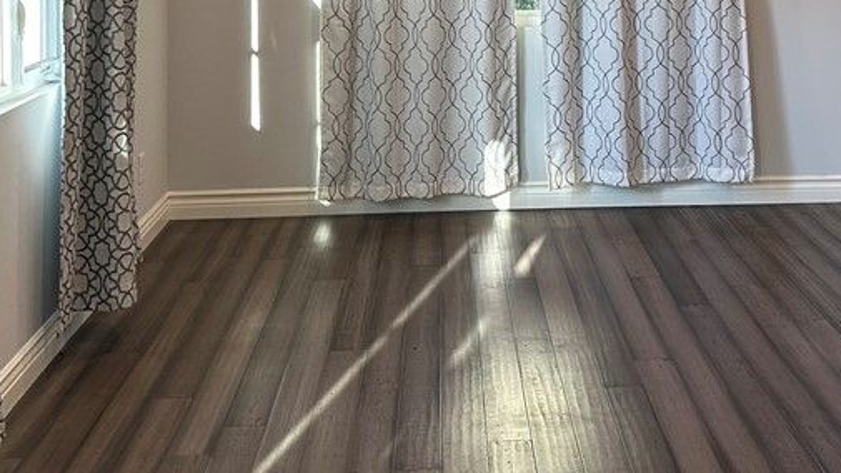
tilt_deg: -0.9
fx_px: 1182
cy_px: -85
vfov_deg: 21.2
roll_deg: -0.2
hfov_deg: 38.9
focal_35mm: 53
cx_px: 531
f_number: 1.78
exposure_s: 1/120
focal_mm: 6.86
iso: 200
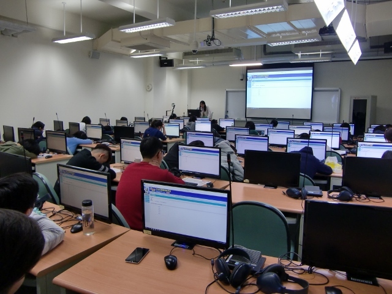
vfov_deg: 49.7
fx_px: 317
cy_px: 147
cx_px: 196
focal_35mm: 28
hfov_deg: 63.4
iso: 125
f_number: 2.6
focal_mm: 4.9
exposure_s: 1/60
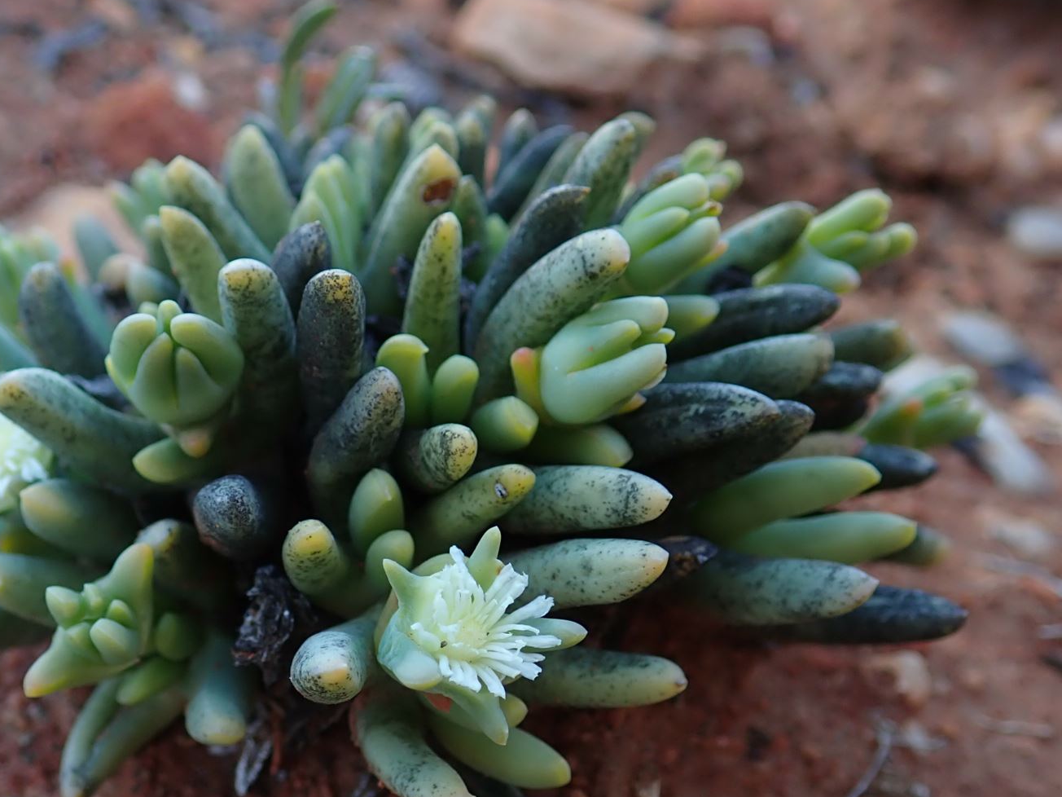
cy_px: 591
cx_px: 430
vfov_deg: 31.0
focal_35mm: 46
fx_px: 1411
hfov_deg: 41.1
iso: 100
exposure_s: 1/125
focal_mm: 5.5
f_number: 2.3
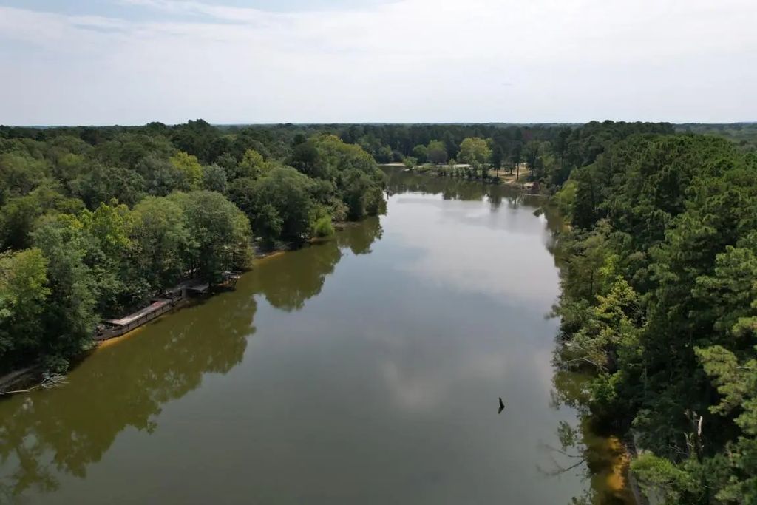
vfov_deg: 57.2
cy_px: 252
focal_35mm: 22
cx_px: 378
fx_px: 463
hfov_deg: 78.6
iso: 110
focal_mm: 8.38
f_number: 2.8
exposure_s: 1/2500
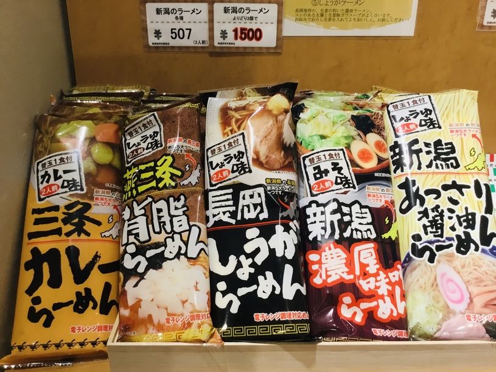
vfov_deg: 45.4
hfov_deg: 58.4
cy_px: 186
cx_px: 248
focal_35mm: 31
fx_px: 444
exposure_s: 1/33
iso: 64
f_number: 2.4
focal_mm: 3.3
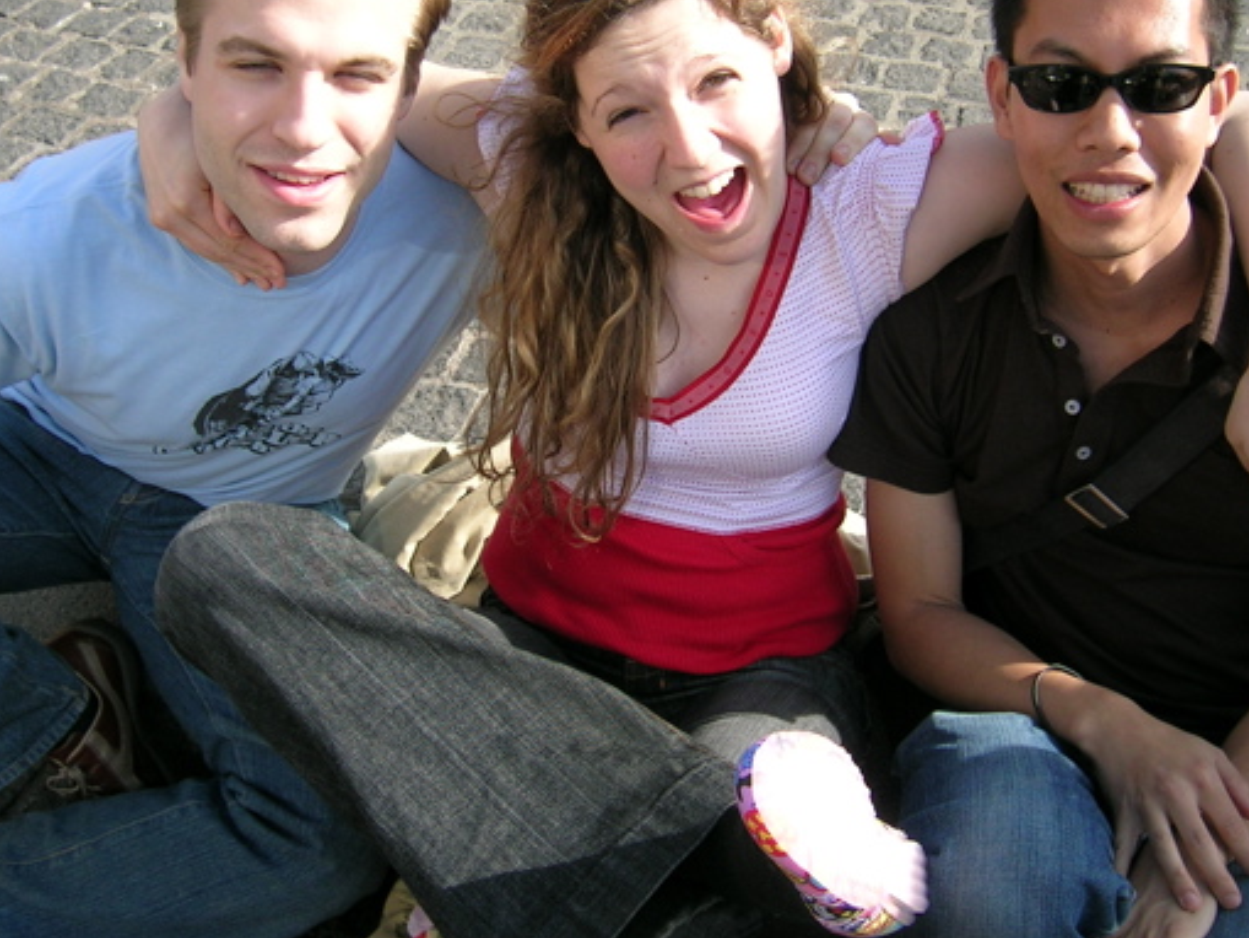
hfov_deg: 42.9
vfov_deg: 32.8
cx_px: 611
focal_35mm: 44
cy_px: 395
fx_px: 1588
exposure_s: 1/364
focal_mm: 5.4
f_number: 2.8
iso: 50
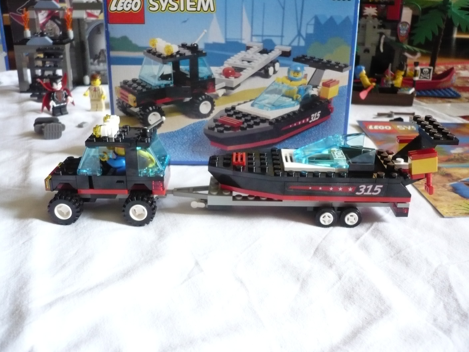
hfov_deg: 52.6
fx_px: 474
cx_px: 234
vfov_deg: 40.7
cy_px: 176
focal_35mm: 35
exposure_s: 1/20
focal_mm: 5.8
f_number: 2.8
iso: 400
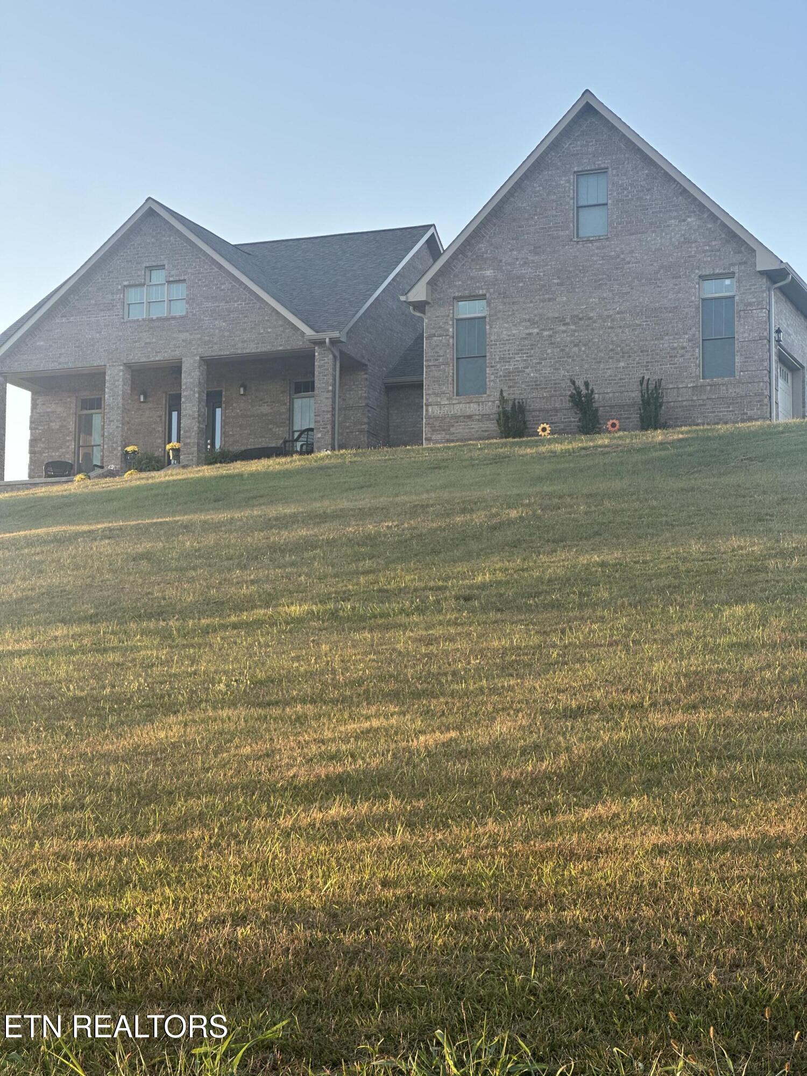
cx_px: 404
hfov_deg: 19.1
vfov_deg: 25.3
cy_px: 538
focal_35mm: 77
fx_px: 2393
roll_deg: -1.2
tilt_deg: +7.6
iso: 32
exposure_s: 1/112
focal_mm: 9
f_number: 2.8
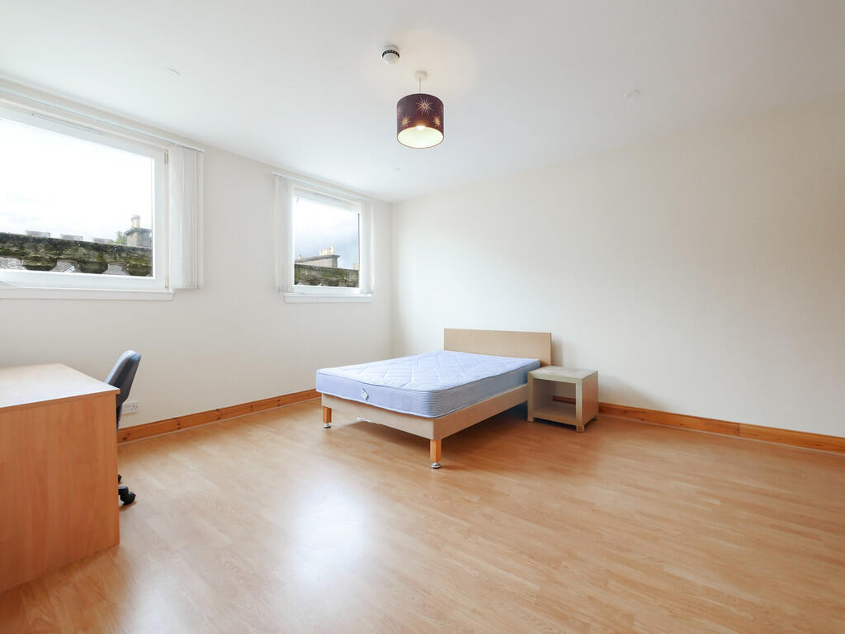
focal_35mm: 14
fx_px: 342
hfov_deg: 102.1
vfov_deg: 85.7
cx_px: 422
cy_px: 317
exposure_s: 1/60
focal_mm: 7
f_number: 4
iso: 320
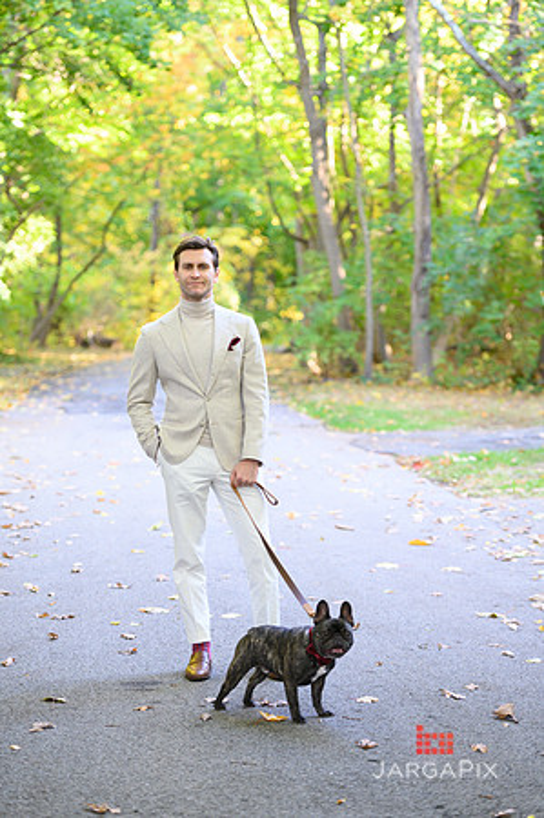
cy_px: 409
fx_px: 2226
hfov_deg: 13.9
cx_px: 272
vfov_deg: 20.8
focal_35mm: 98
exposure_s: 1/200
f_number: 3.2
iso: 1600
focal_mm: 98
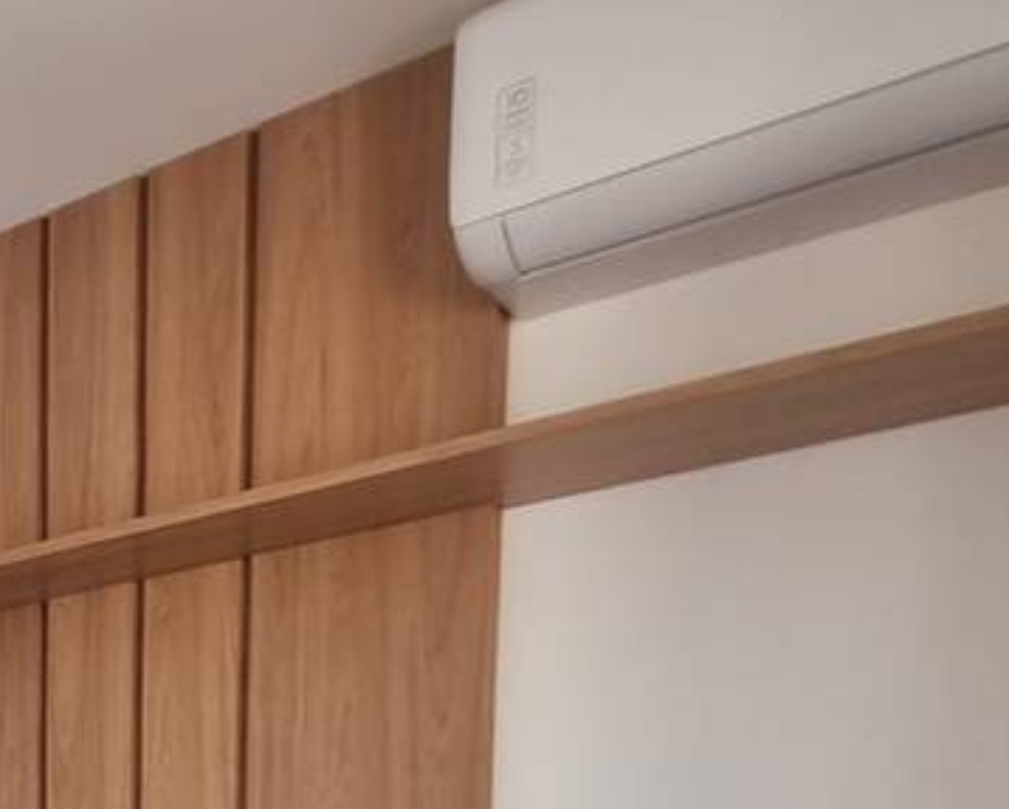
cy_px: 1159
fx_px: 1524
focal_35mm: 51
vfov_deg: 24.3
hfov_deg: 30.8
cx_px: -211
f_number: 2.2
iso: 80
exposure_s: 1/60
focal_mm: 1.74
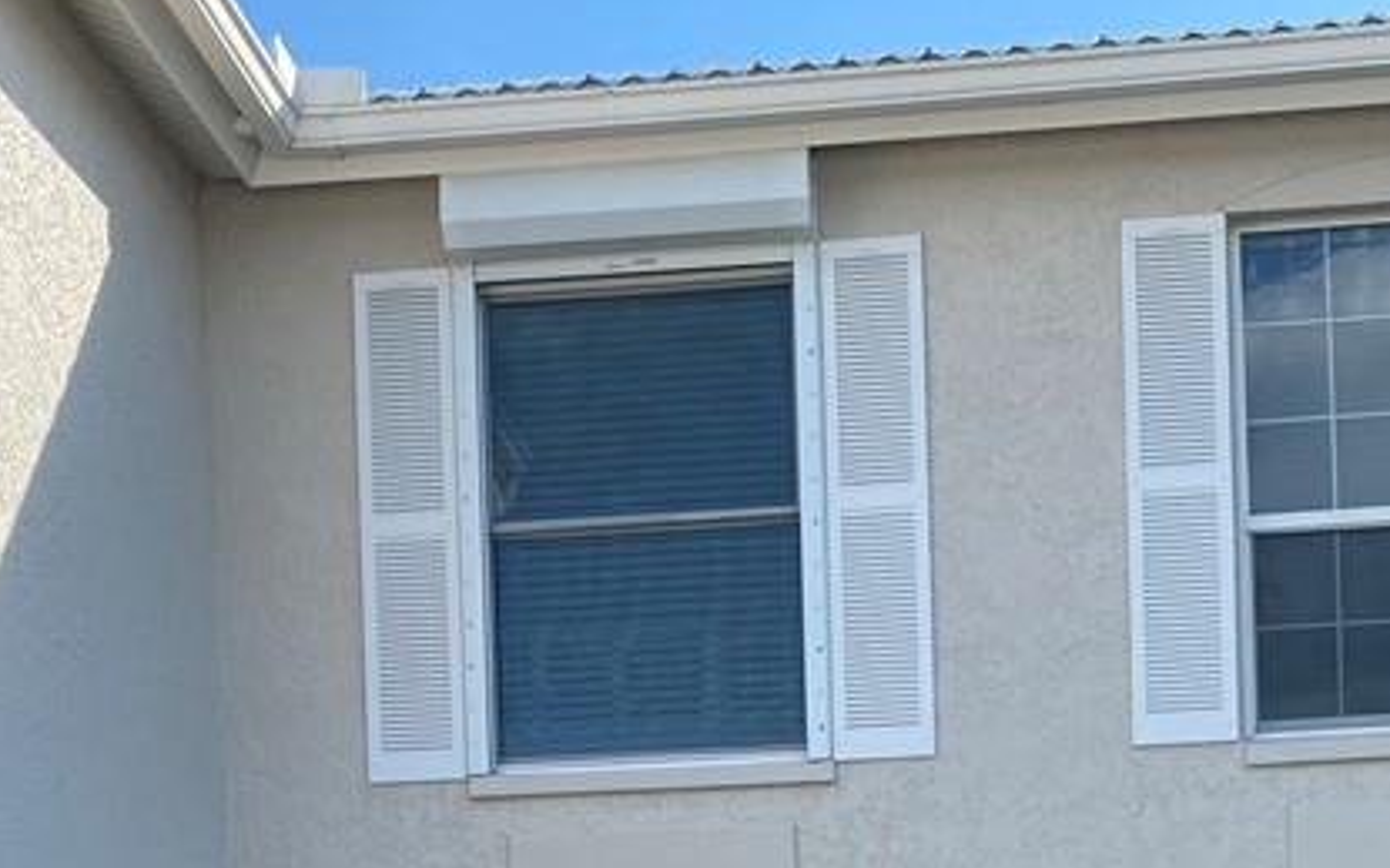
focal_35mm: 68
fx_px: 2575
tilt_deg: +0.5
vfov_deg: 17.8
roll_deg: +1.2
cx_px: 693
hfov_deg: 30.2
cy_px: 1143
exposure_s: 1/1082
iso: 32
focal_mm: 4.25
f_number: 1.8
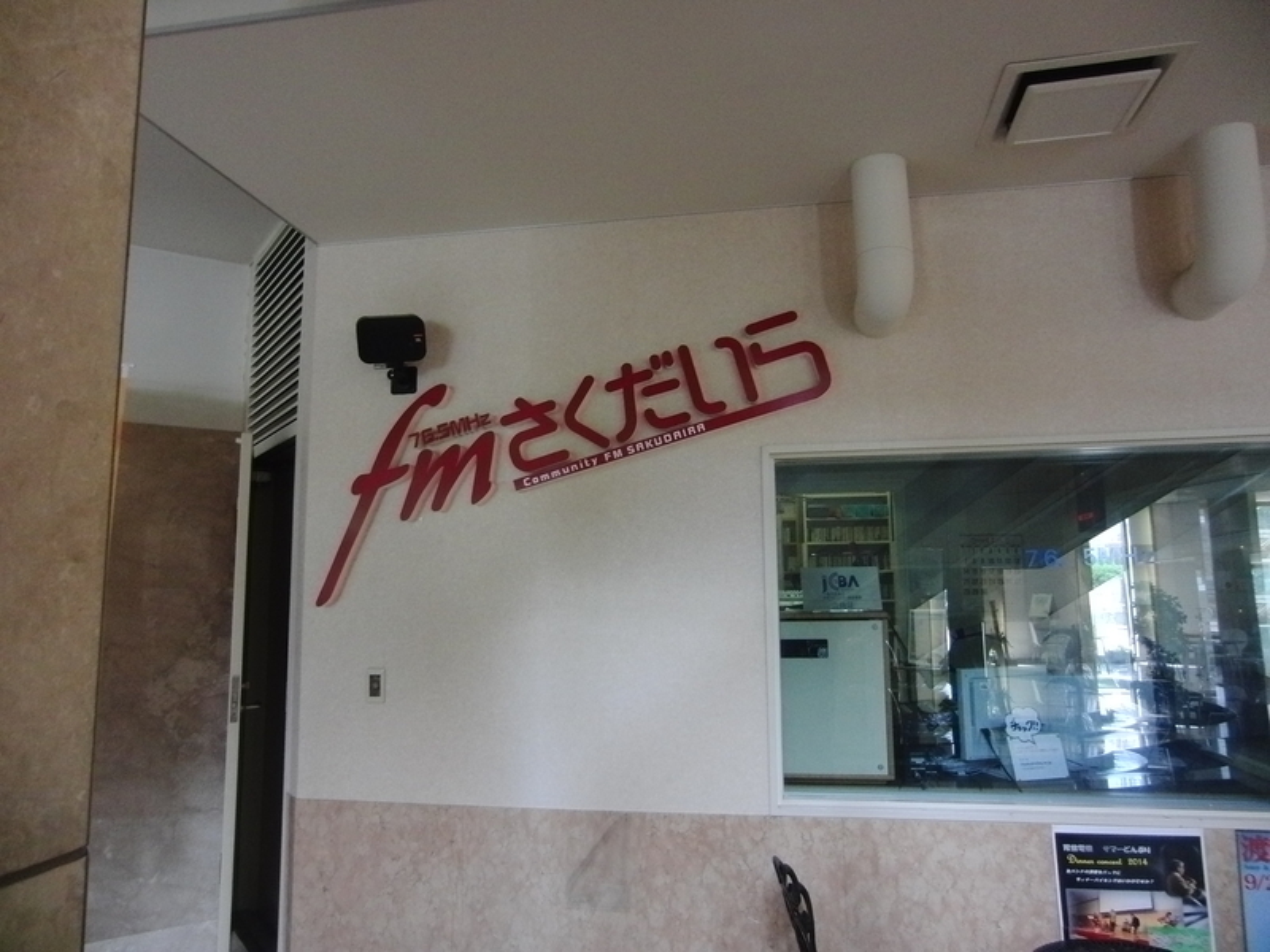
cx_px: 635
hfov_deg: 71.6
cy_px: 476
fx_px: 881
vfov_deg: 56.8
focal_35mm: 24
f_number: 3.2
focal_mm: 4.3
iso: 400
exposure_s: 1/50
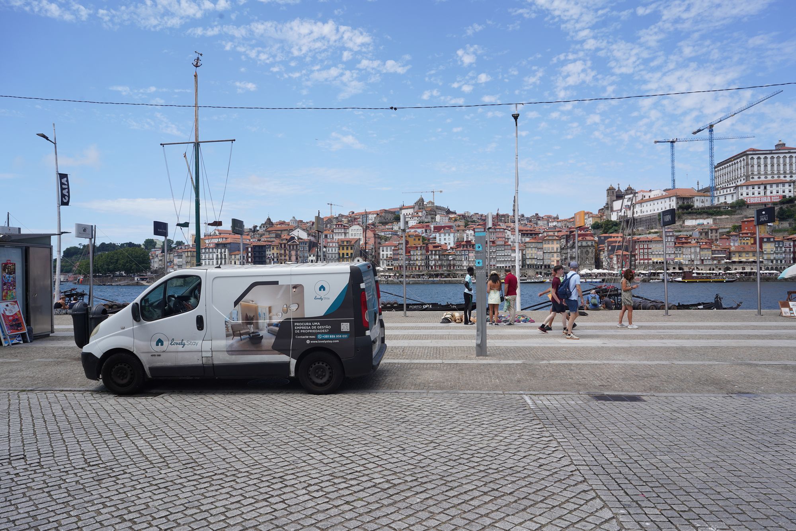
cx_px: 398
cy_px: 266
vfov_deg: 53.1
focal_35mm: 24
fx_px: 531
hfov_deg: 73.7
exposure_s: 1/100
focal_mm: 24
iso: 100
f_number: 13
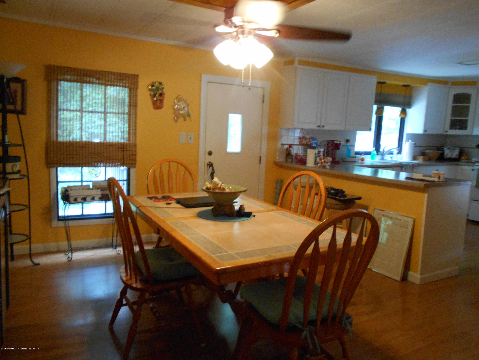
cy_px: 180
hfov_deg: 67.3
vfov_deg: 53.1
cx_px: 240
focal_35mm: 26
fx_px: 360
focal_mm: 4.6
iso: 400
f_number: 3.2
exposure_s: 1/20
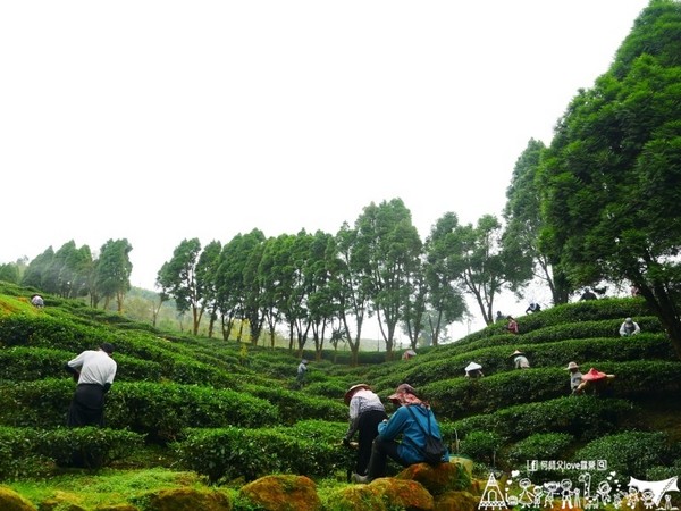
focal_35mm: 30
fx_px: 590
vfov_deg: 46.8
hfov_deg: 60.0
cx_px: 340
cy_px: 256
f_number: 3.9
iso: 200
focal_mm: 15
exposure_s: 1/60
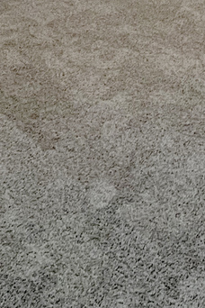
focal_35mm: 57
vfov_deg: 26.0
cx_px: 324
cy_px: -151
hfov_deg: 19.9
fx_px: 487
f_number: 1.8
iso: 250
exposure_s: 1/120
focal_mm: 1.57
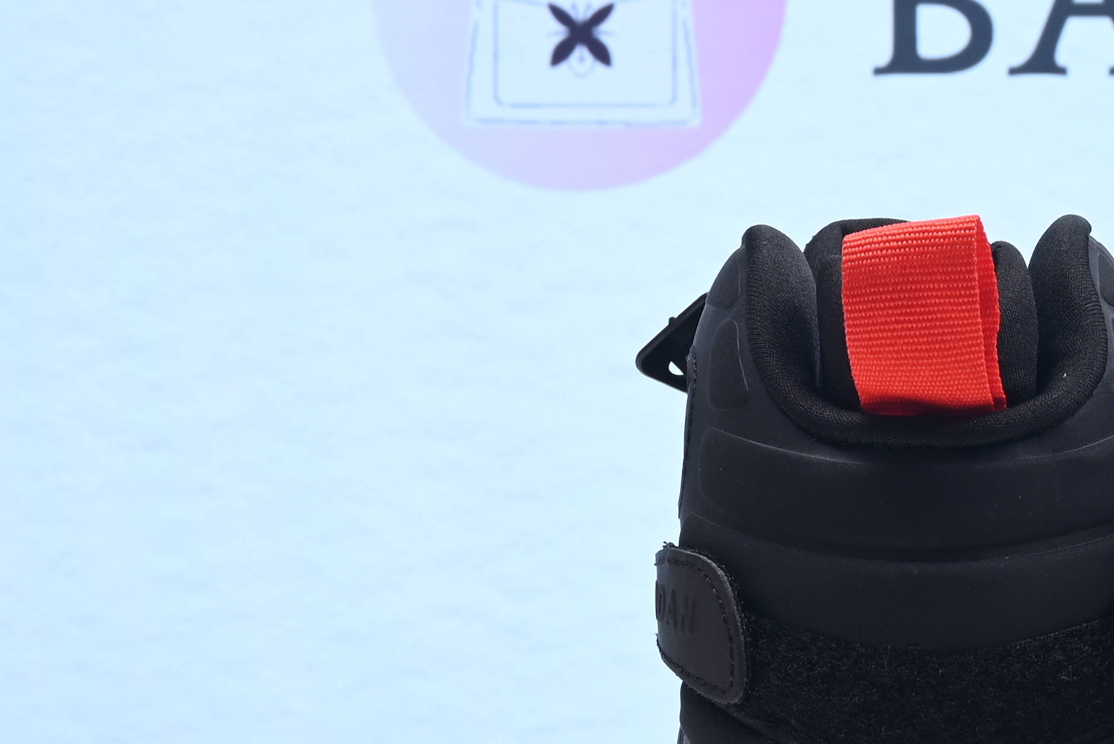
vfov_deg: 11.1
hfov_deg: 16.4
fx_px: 3807
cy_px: 553
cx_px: 1062
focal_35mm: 123
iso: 100
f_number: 16
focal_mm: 38
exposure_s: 1/2
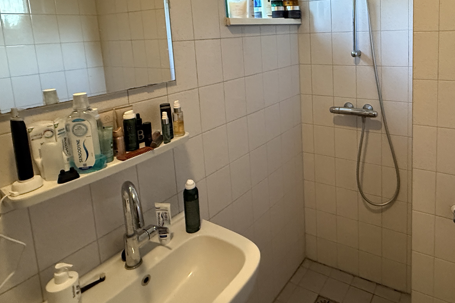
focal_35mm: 25
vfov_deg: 49.0
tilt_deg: -7.5
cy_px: 70
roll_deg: +2.0
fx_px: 316
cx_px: 305
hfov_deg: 69.4
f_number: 2.2
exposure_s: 1/50
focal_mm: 2.22
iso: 640
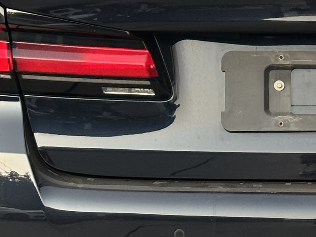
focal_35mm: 213
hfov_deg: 9.2
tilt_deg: -5.2
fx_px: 1944
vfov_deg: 6.9
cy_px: -20
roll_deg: -0.3
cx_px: 343
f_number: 1.78
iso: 64
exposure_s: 1/634
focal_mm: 6.86
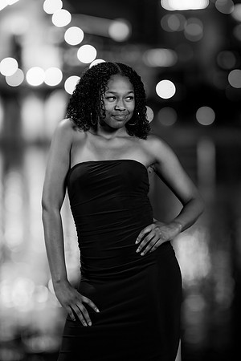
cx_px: 120
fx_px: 1356
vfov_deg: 15.2
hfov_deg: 10.2
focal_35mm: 135
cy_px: 180
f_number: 1.8
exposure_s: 1/100
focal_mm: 135
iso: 500
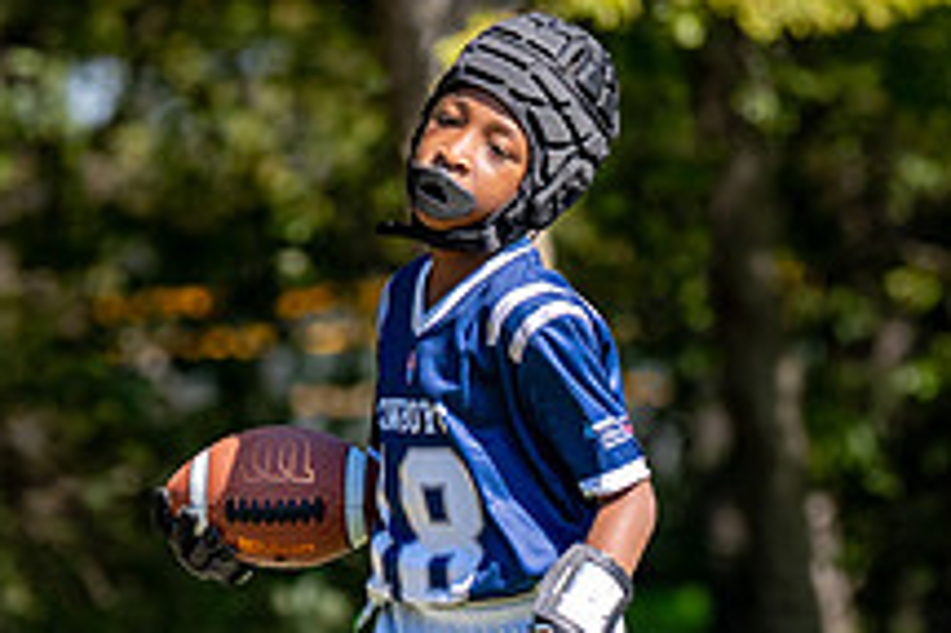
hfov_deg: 4.3
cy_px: 580
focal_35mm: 480
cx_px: 415
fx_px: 12670
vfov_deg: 2.9
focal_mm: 112
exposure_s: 1/2000
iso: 160
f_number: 2.8
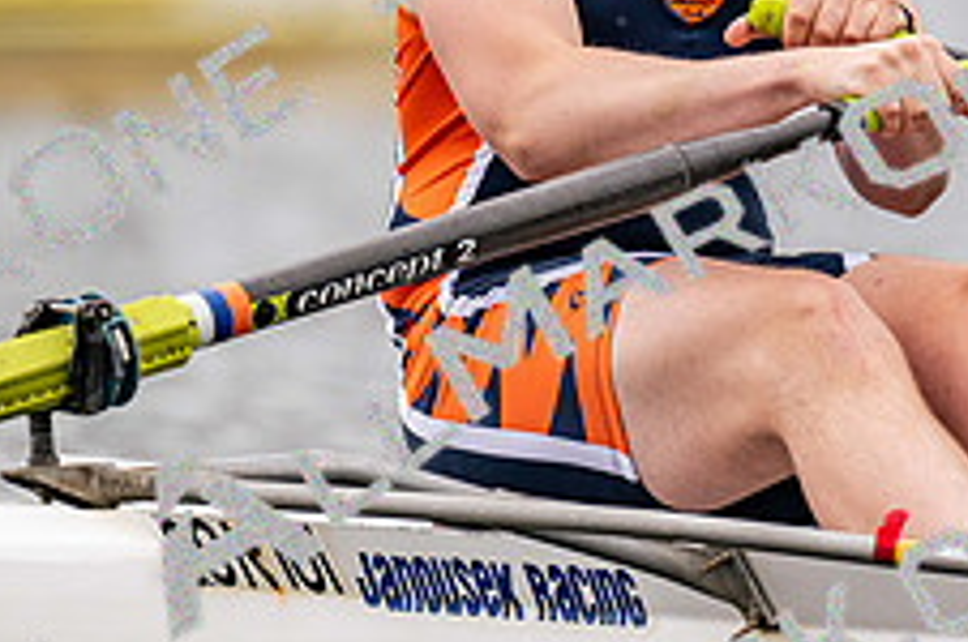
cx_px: 1024
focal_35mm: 1544
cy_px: -24
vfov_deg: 0.9
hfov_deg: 1.3
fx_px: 41457
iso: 280
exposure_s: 1/2500
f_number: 4
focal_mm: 600
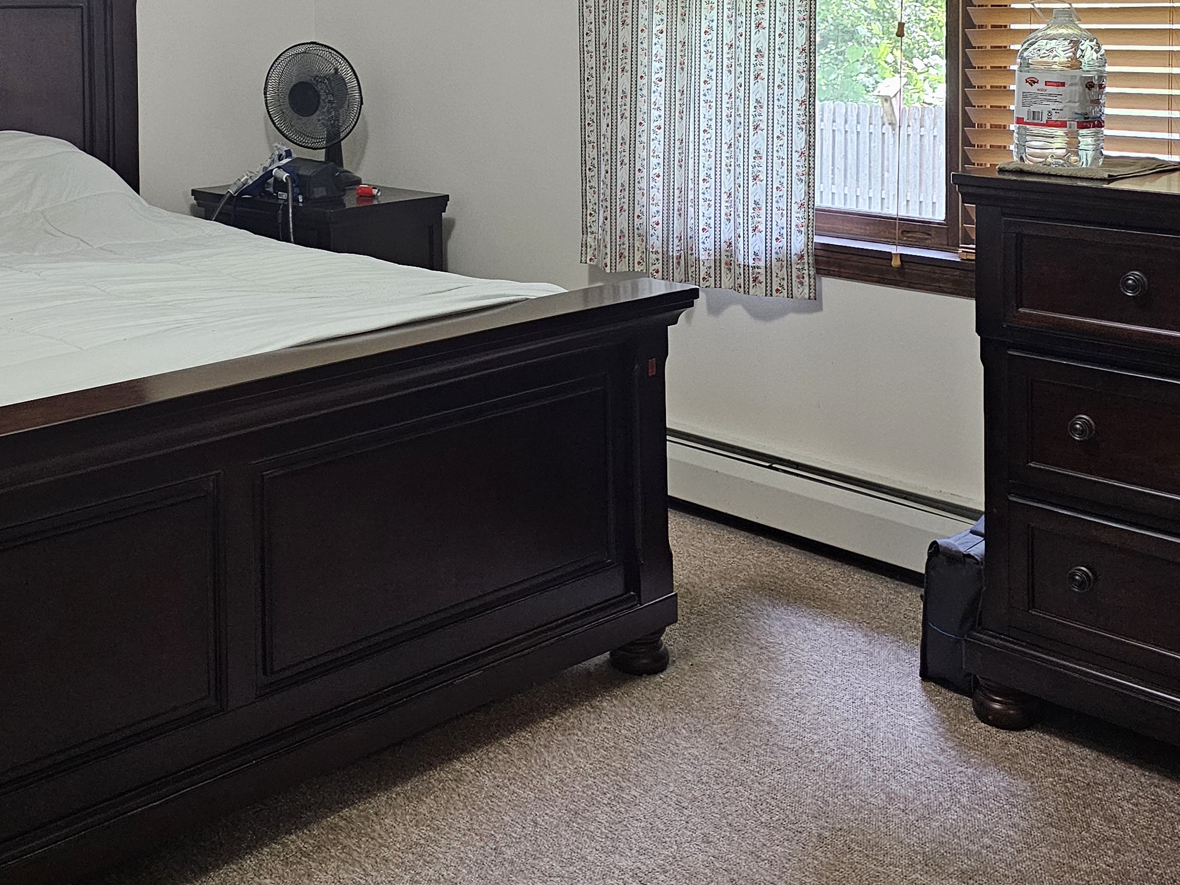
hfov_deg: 41.8
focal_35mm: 45
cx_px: 454
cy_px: 64
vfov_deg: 30.5
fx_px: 1534
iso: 640
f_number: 1.7
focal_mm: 6.3
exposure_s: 1/120
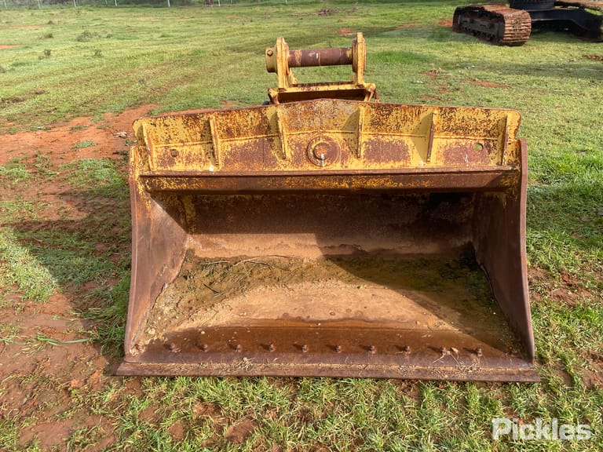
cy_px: 226
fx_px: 453
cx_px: 302
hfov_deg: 67.3
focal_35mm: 26
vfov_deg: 53.1
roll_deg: +3.6
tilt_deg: -26.4
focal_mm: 4.2
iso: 32
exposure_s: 1/1043
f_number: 1.6
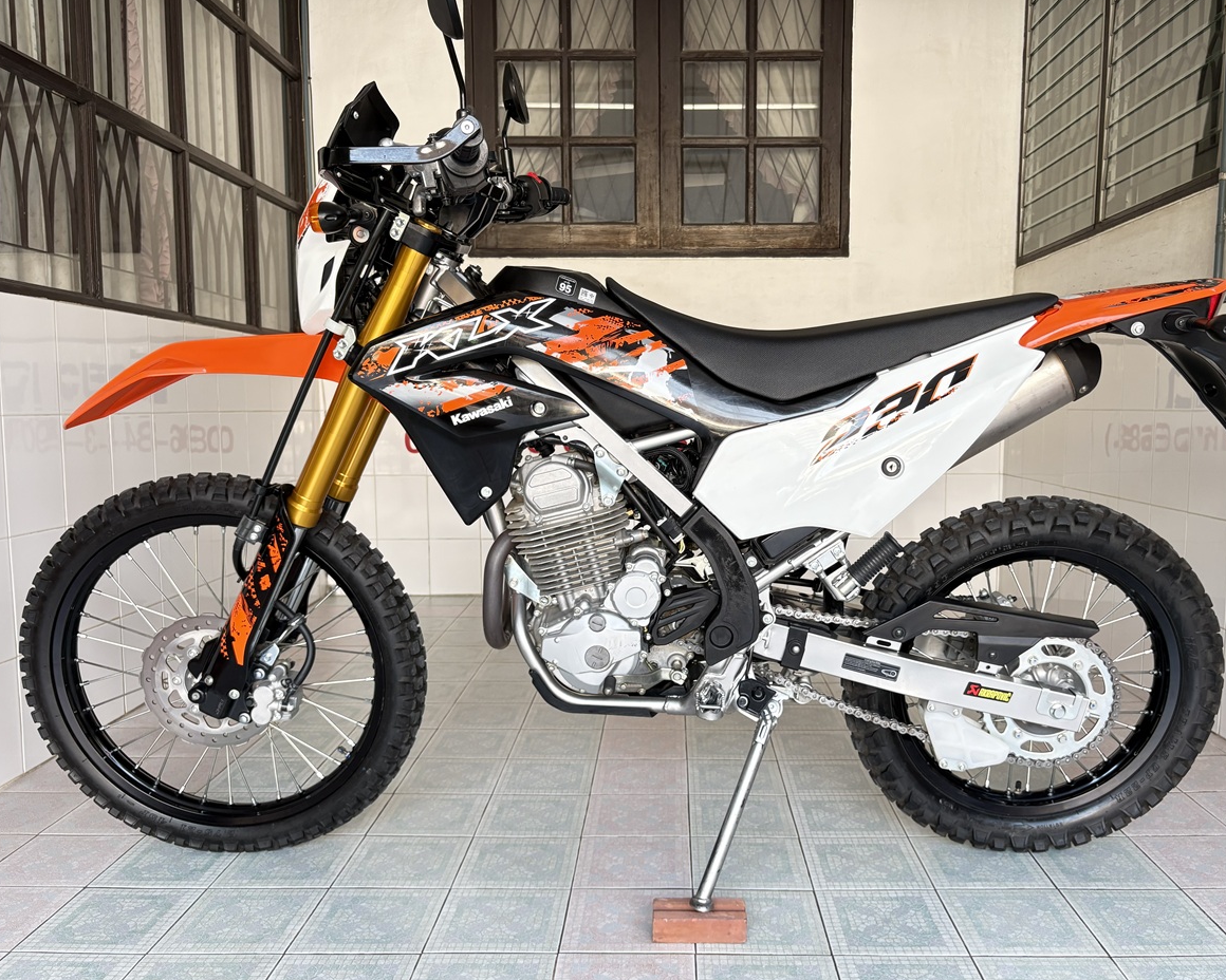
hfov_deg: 62.1
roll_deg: +0.9
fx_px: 1016
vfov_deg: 51.5
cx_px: 665
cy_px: 502
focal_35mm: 28
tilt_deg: -5.6
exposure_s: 1/94
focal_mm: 5.96
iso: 125
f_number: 1.6
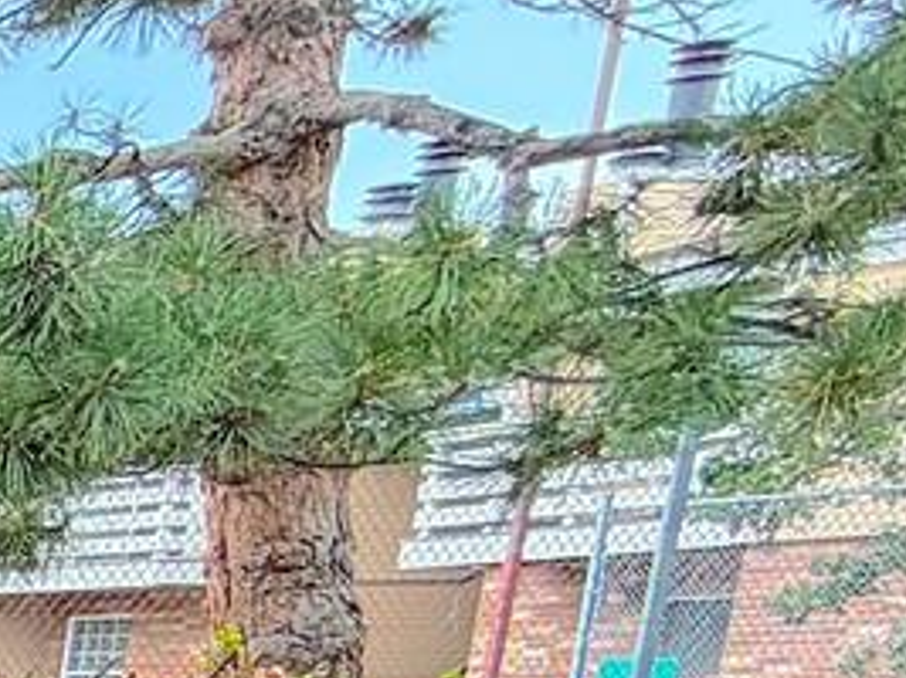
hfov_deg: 12.5
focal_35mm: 84
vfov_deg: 15.6
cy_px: 1132
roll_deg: +0.3
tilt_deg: -11.6
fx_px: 2198
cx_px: -1632
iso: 50
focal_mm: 2.22
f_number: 2.2
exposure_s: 1/148
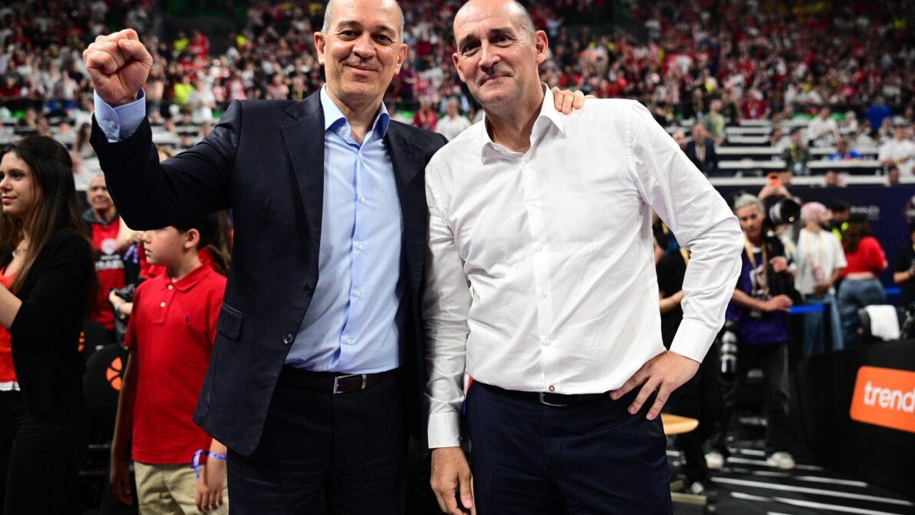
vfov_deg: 32.0
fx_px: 898
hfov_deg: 54.0
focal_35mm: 37
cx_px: 461
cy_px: 231
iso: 2500
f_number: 2.8
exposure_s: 1/500
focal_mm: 35
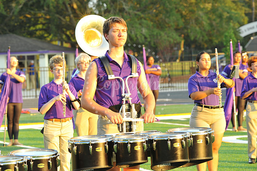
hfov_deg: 14.2
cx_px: 128
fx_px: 1035
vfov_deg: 9.5
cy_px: 86
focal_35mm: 145
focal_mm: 145
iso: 250
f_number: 7.1
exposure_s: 1/80
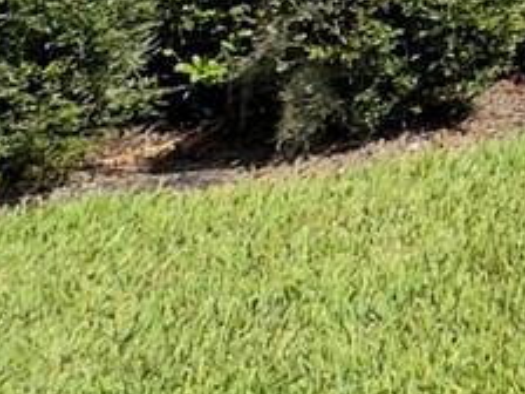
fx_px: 1517
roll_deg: +0.1
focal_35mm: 100
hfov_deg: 10.8
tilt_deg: +7.1
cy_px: -478
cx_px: 1659
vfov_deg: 12.4
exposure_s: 1/955
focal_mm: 2.22
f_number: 2.2
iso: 40
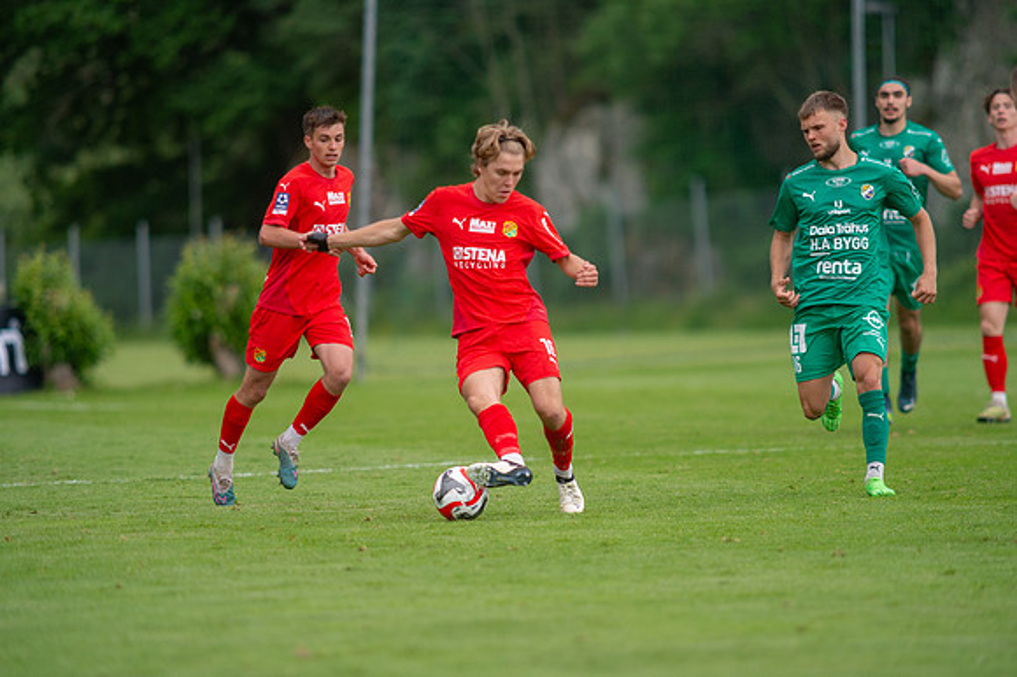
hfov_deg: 4.9
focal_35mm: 420
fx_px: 11858
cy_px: 338
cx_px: 508
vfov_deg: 3.3
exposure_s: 1/1250
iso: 1000
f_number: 4
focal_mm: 420
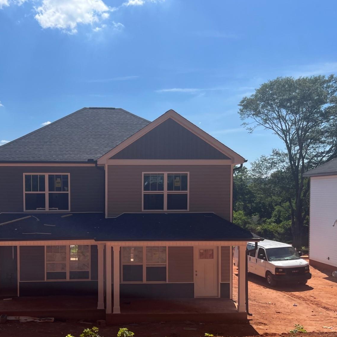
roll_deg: -0.5
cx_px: 115
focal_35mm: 40
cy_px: 217
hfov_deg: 41.4
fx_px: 441
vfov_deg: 41.5
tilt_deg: -3.0
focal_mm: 5.1
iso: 50
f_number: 1.6
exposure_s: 1/4854
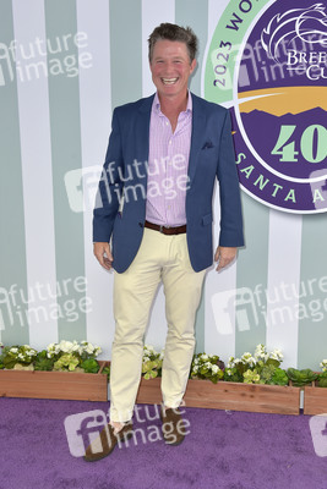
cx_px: 164
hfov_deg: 30.5
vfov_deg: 44.5
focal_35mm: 44
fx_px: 599
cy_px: 244
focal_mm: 44
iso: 250
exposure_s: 1/250
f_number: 6.3
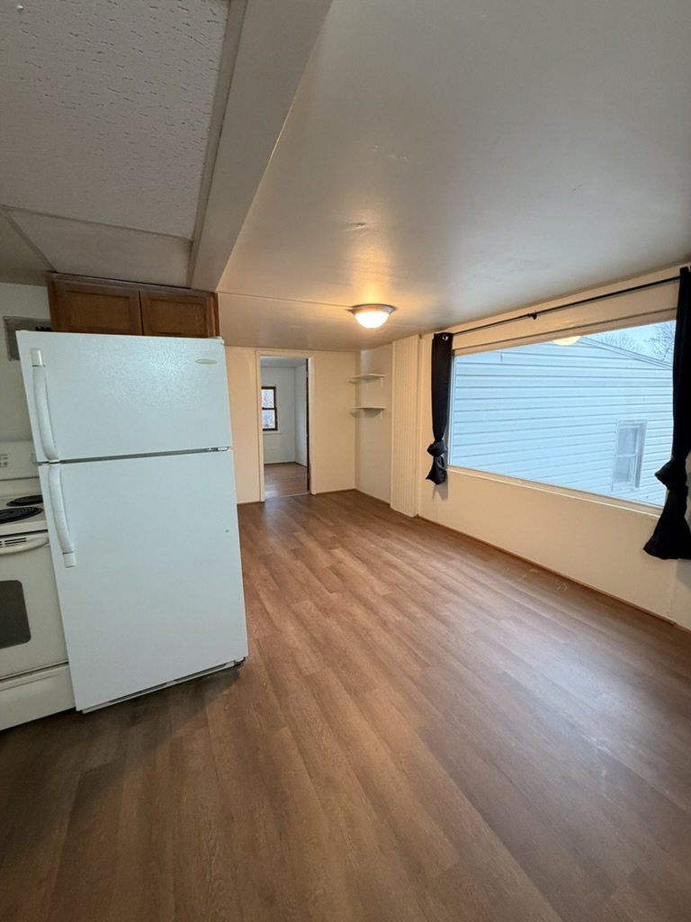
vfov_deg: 102.1
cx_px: 346
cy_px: 461
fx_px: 373
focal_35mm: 14
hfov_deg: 85.7
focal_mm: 2.22
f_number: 2.2
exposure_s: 1/60
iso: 320
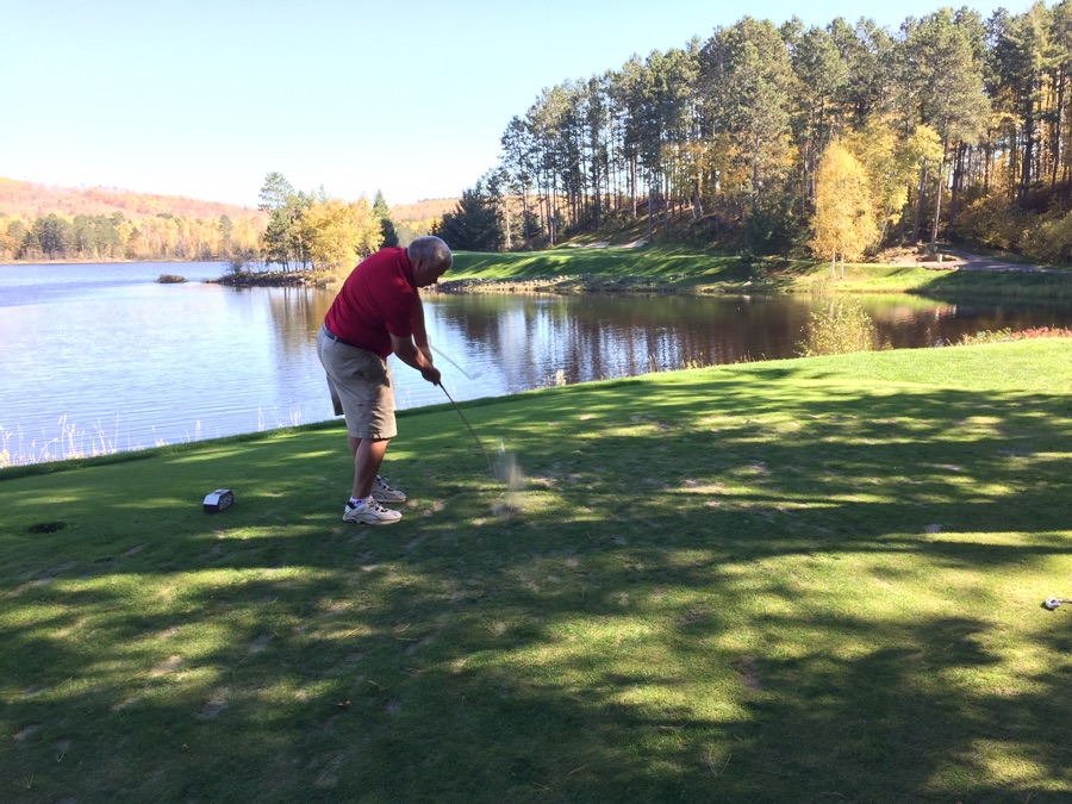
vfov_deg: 48.2
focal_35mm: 29
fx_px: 898
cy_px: 402
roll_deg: -0.6
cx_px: 536
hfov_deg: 61.7
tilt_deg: -8.7
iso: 32
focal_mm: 4.15
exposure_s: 1/146
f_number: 2.2
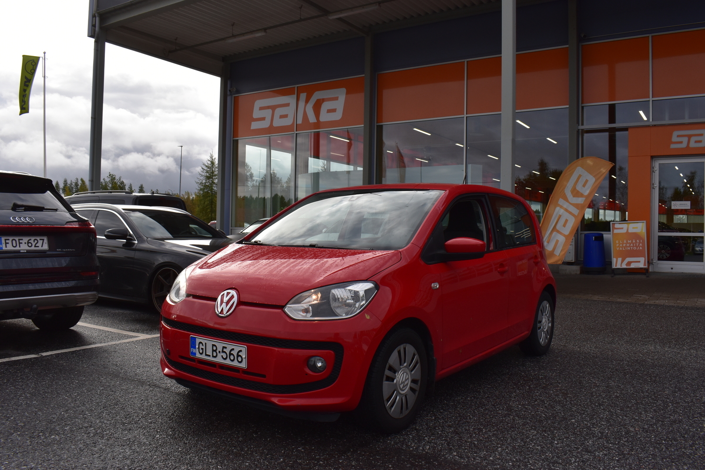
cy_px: 235
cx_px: 352
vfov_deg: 43.6
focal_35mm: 30
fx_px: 587
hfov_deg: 61.9
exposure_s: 1/350
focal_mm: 20
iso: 400
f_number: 11
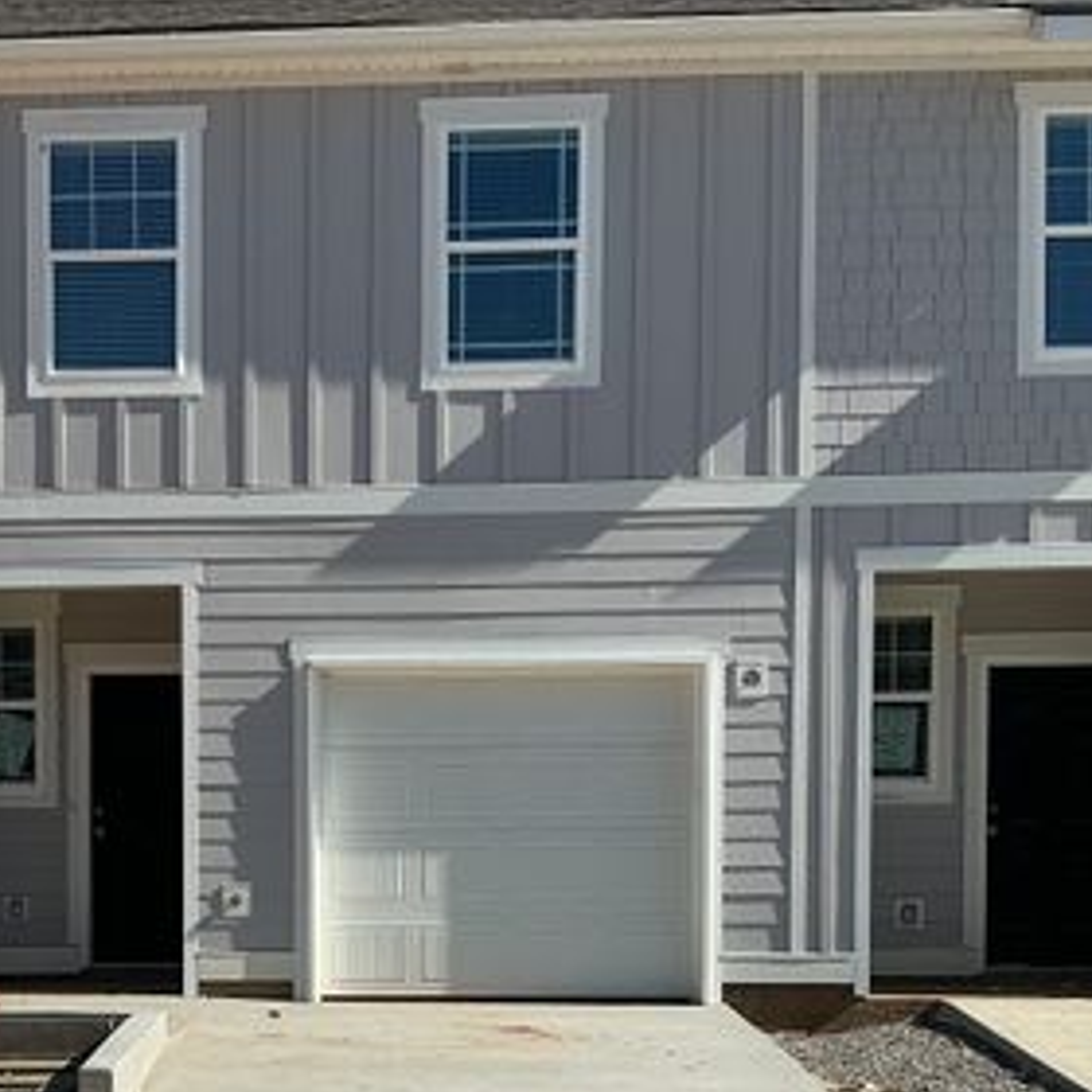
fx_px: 2177
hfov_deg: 27.7
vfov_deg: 27.2
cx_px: 257
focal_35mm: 61
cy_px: 965
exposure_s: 1/2667
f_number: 1.8
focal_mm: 3
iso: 25
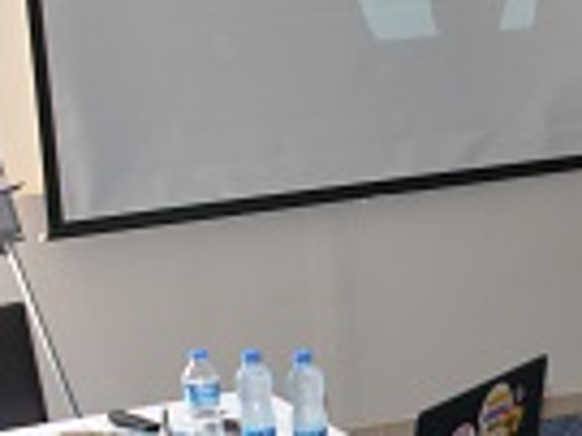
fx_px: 2016
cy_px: 341
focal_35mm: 120
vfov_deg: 12.3
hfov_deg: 15.4
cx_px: 810
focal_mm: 28
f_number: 5
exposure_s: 1/60
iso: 800
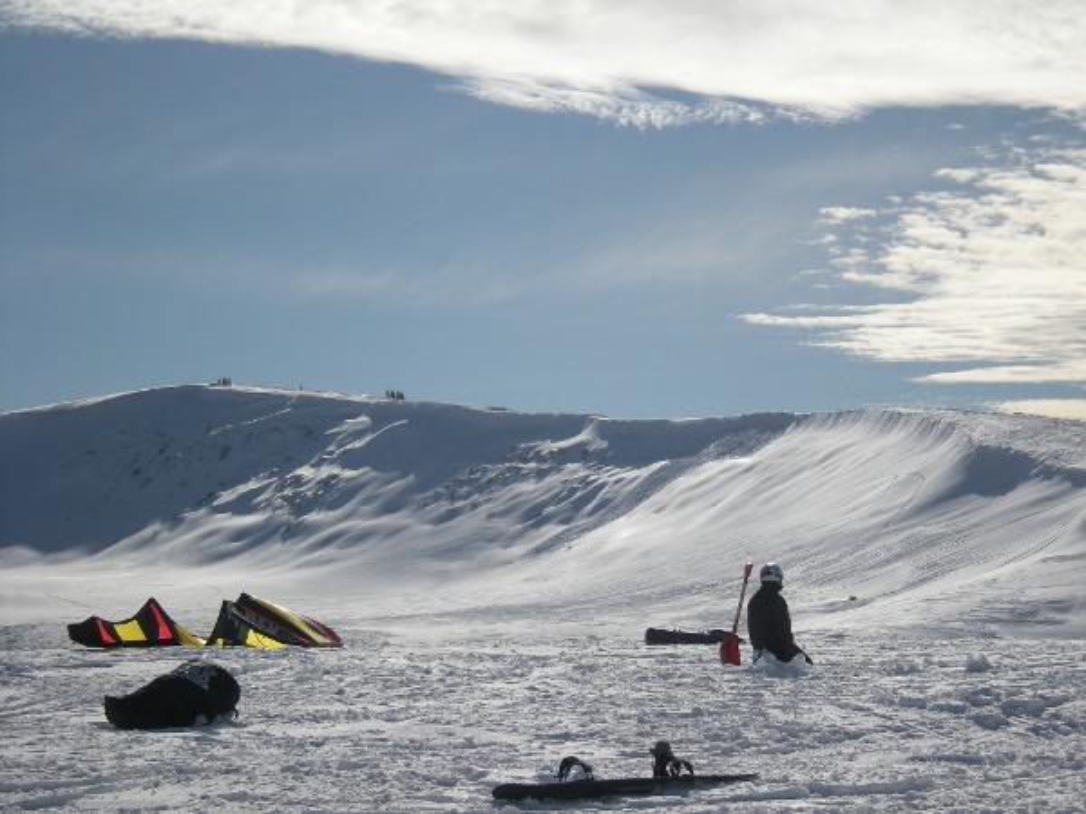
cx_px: 543
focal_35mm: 102
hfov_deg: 19.3
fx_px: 3200
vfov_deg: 14.5
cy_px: 407
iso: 64
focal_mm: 17
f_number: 11.2
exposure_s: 1/300
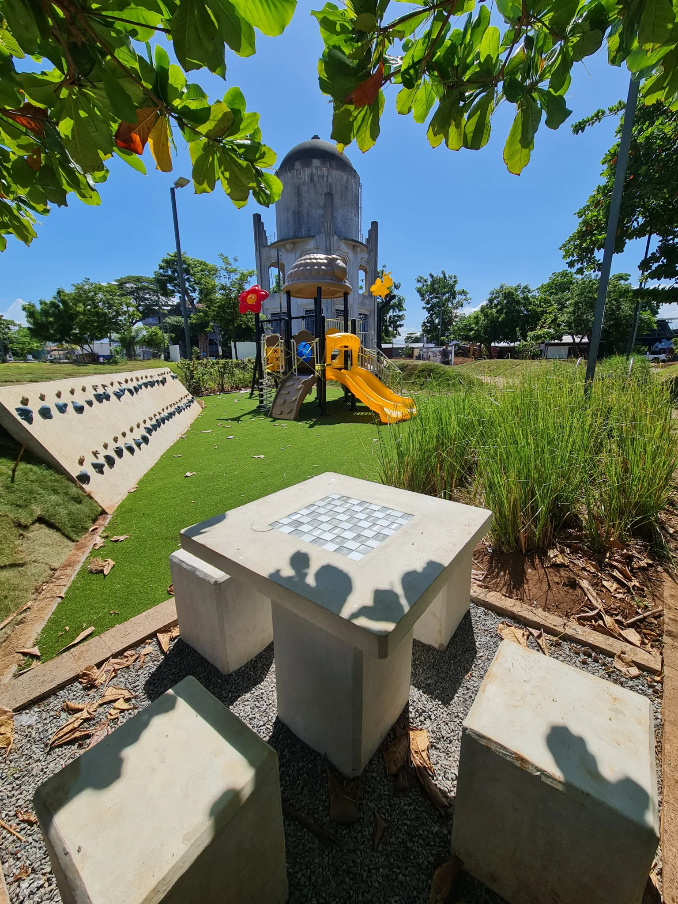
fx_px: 339
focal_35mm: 13
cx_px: 339
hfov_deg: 89.9
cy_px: 452
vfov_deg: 106.2
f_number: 2.2
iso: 64
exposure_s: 1/2632
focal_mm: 2.2
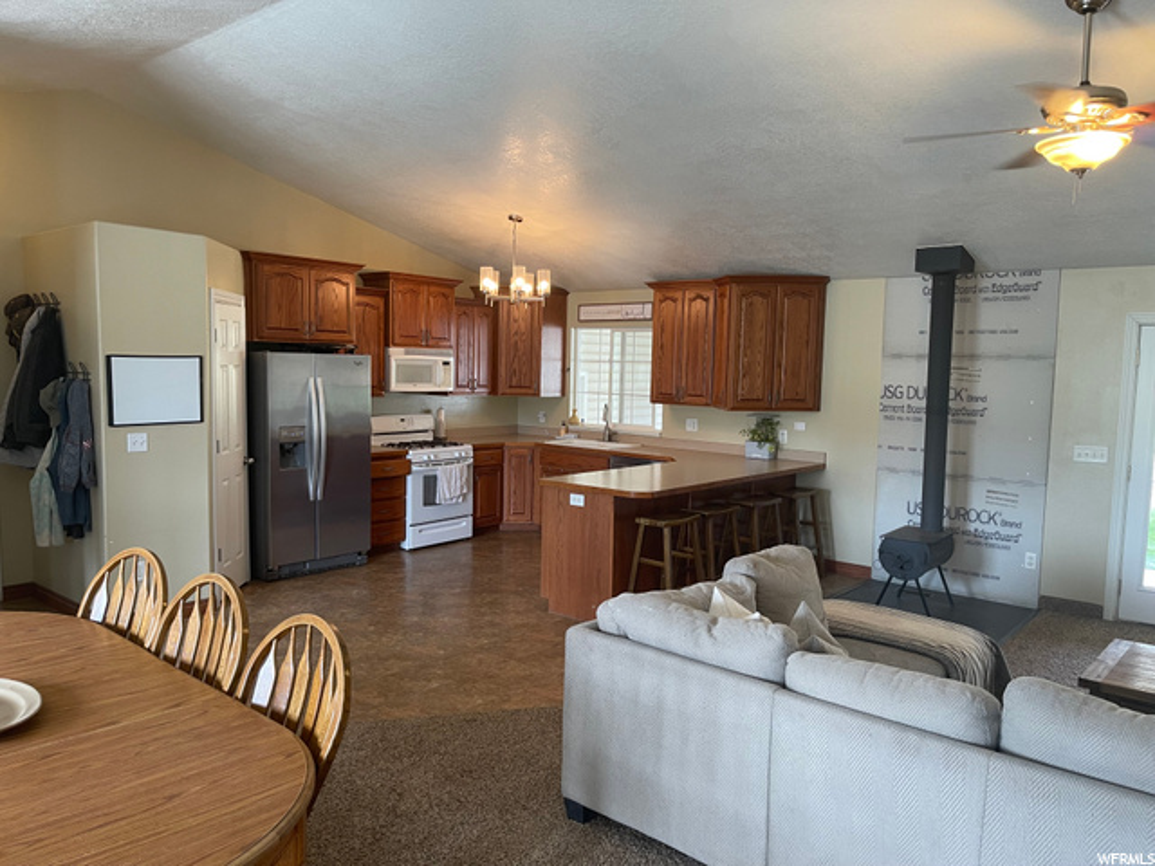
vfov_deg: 53.1
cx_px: 578
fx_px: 868
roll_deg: -1.4
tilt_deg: -5.2
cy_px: 433
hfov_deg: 67.3
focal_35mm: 26
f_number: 1.6
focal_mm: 5.1
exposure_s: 1/60
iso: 100
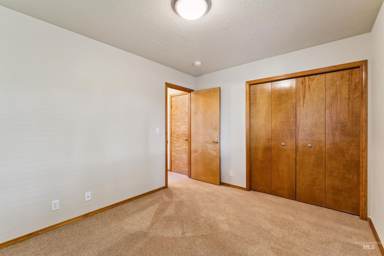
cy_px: 128
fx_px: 166
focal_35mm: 16
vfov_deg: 75.1
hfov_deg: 98.2
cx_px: 192
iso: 400
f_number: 13
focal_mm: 15.6
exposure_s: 1.3
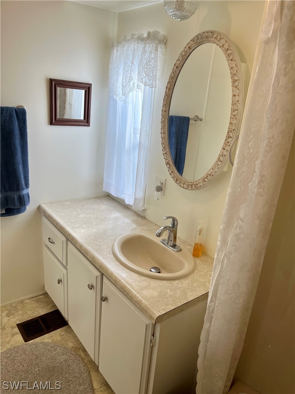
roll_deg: -5.8
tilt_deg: -17.7
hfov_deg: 53.1
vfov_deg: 67.3
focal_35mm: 26
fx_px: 295
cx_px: 148
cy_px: 197
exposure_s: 1/214
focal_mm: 5.1
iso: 40
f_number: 1.6
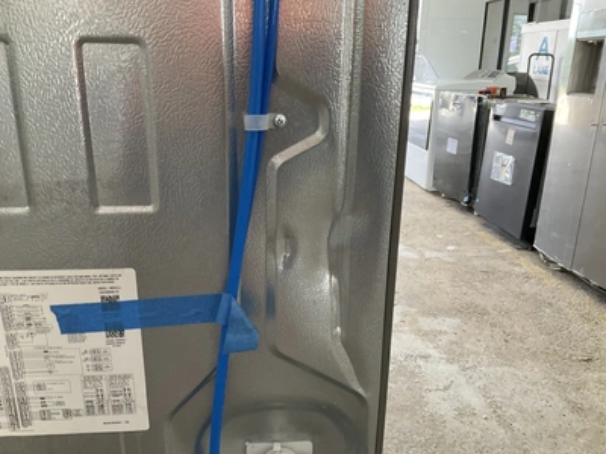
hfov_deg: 61.7
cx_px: 303
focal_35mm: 29
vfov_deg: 48.2
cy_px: 227
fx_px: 508
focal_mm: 3
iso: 100
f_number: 1.8
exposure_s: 1/60
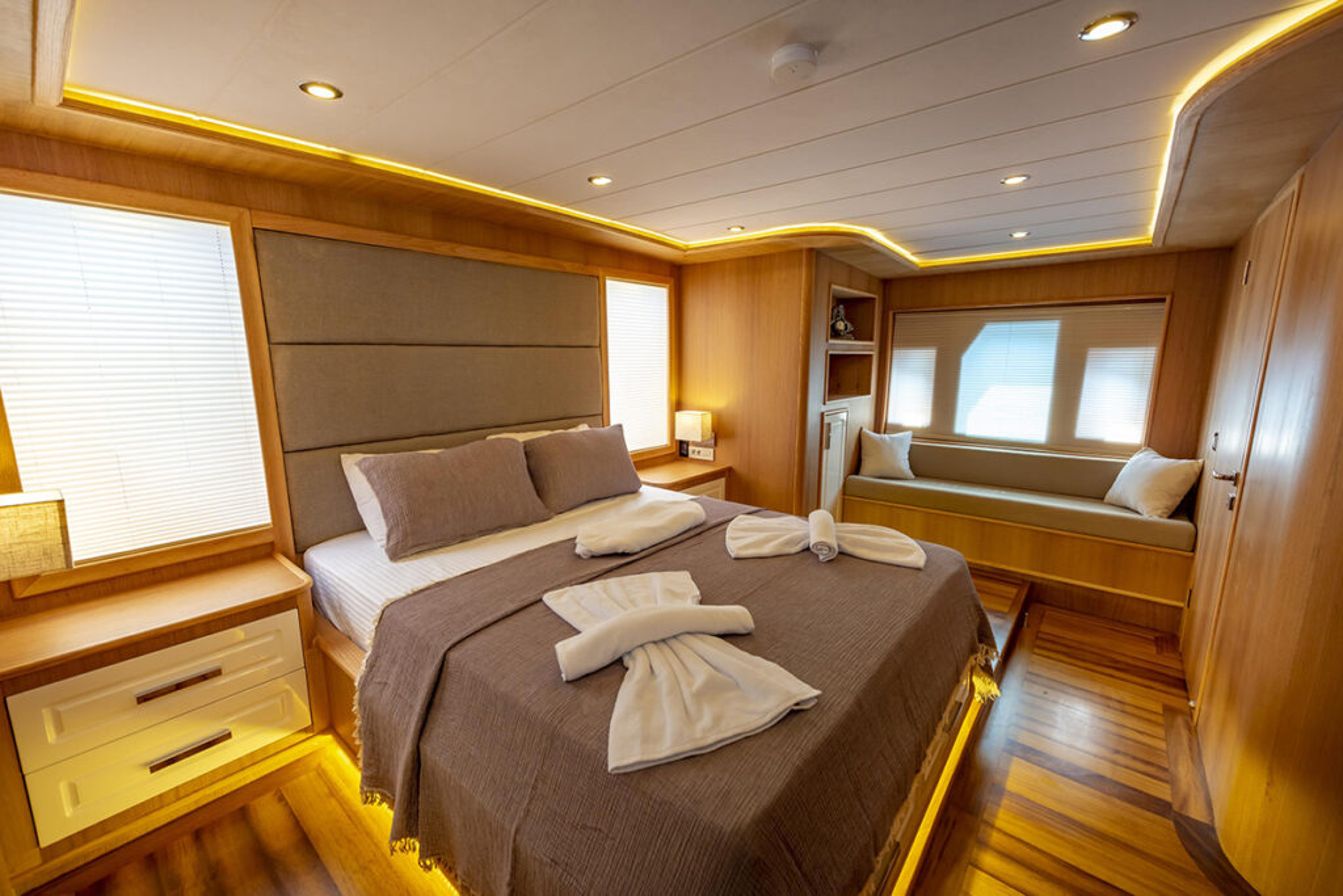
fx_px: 522
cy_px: 448
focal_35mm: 14
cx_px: 672
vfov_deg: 81.2
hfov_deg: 104.2
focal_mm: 14
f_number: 5
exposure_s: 1/80
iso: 400
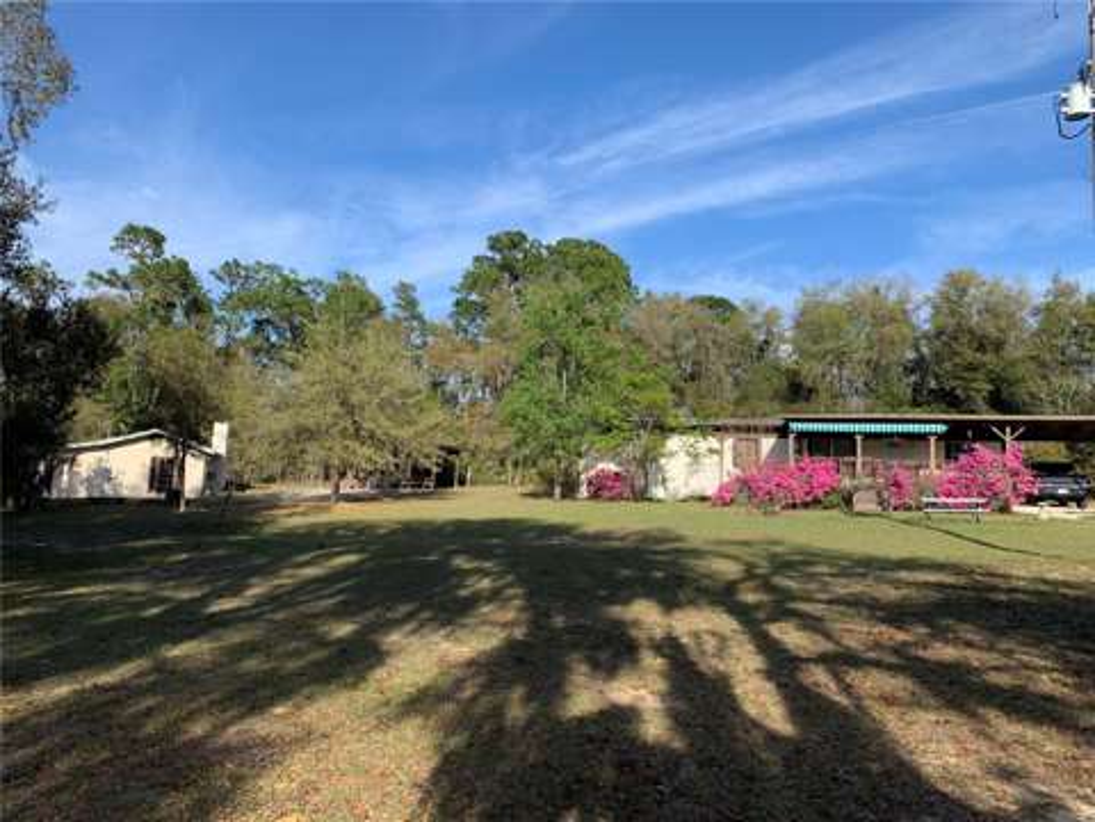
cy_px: 411
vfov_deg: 53.1
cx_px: 548
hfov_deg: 67.3
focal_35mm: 26
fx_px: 822
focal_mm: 4.25
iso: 25
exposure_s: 1/1513
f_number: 1.8
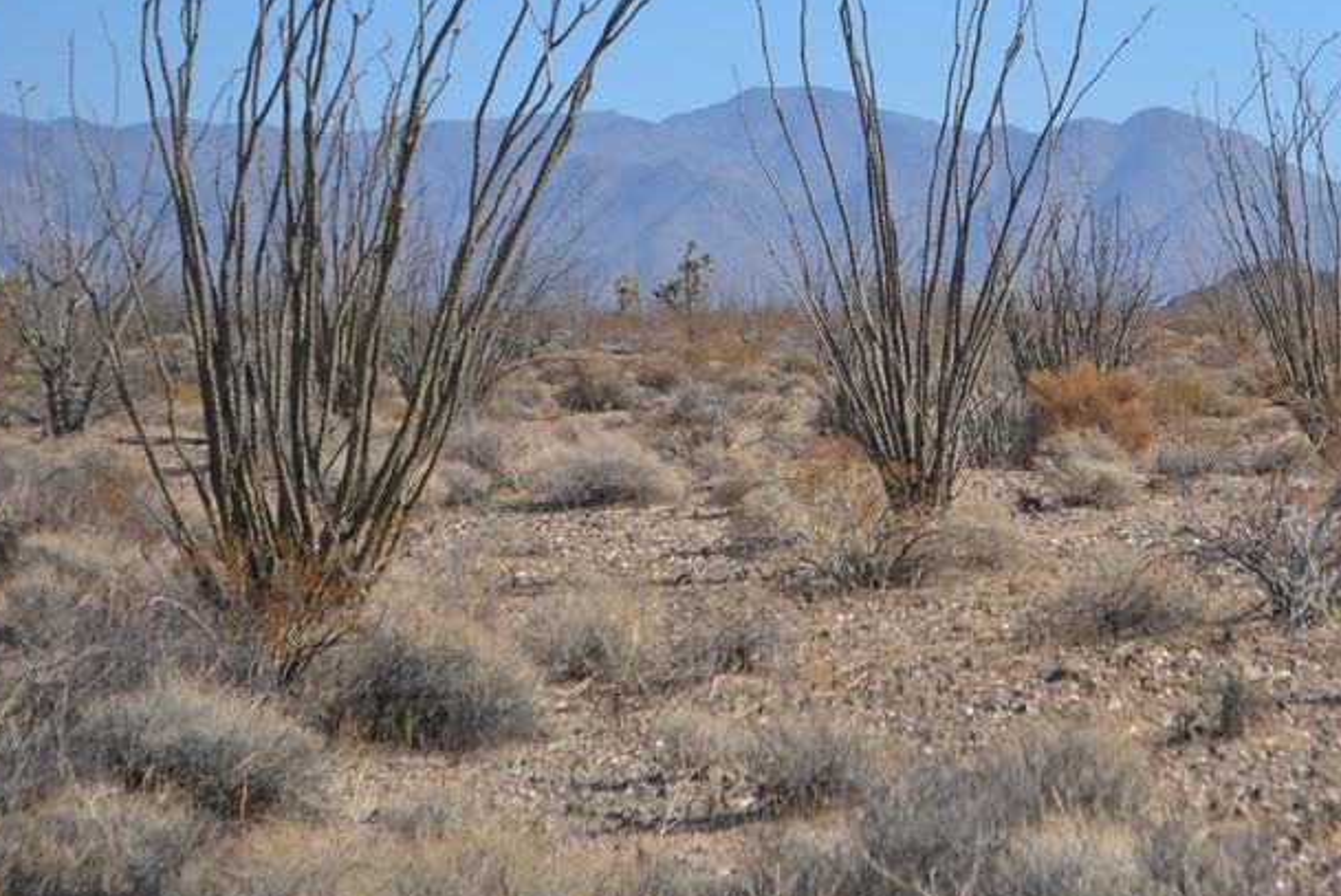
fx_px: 5475
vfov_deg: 9.3
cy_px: 209
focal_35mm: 147
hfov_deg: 13.9
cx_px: 1163
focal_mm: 55
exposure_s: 1/1600
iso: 400
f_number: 7.1
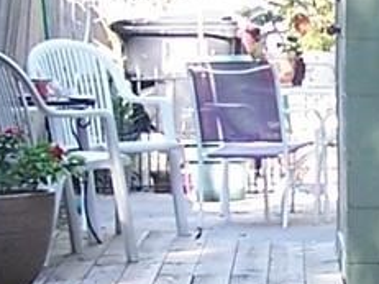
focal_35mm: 263
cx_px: 477
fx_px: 2878
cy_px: 240
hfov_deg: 7.5
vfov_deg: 5.6
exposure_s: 1/60
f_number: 2.8
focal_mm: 6.3
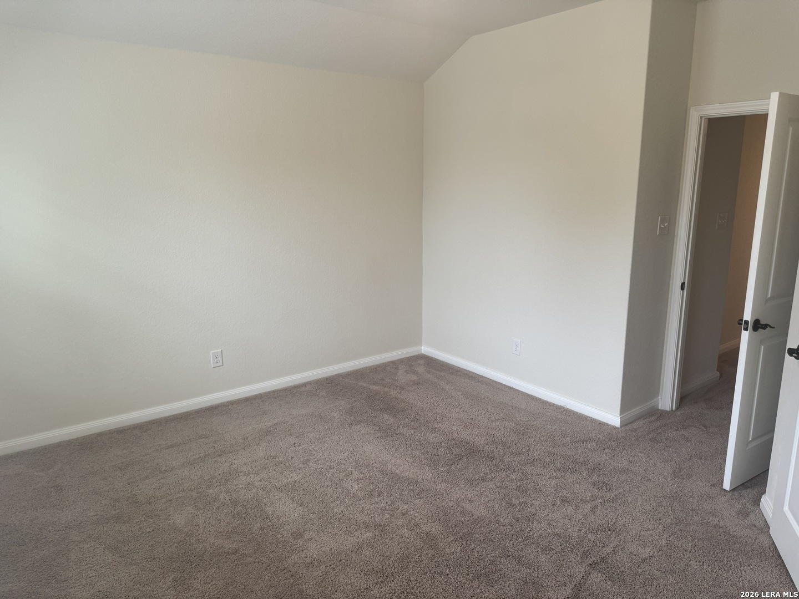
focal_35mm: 24
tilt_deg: -10.8
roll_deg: +0.2
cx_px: 400
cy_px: 300
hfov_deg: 71.6
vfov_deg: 56.8
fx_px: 554
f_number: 1.78
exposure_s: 1/120
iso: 125
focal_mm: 6.76
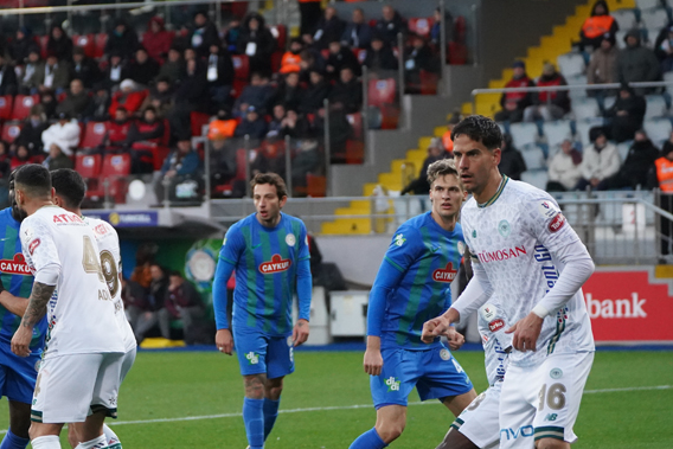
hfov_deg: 7.9
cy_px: 243
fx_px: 4899
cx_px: 188
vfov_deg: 5.2
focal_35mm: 262
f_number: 5.6
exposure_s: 1/2000
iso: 10000
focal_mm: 175
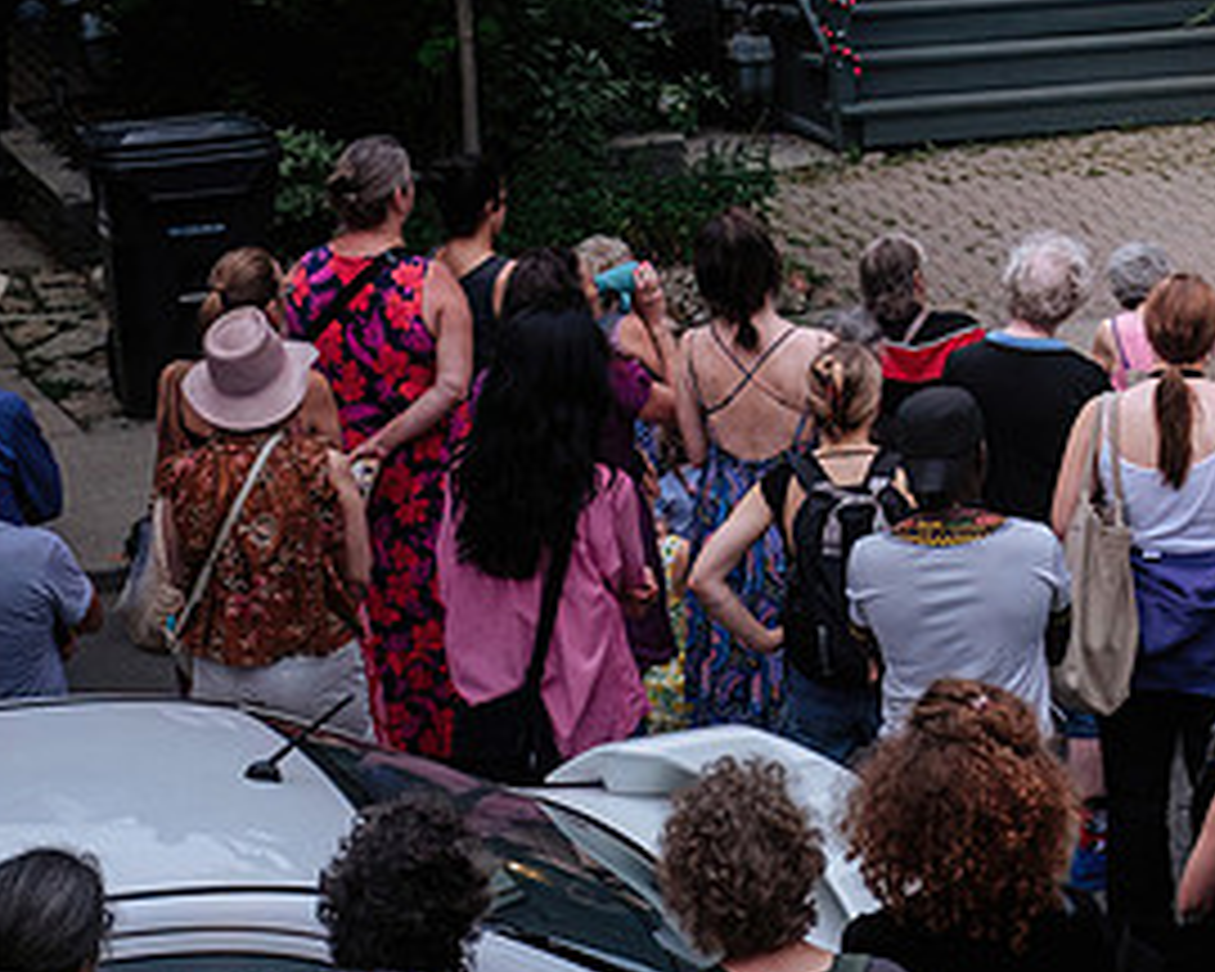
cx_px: 1174
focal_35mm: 117
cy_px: 368
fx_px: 4207
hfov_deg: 16.1
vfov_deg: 13.2
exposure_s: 1/200
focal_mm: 34.2
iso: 500
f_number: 2.8
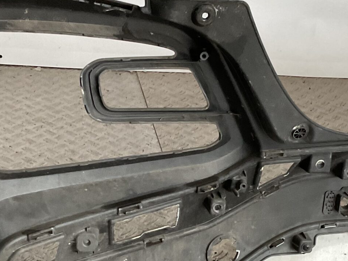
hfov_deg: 25.0
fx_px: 784
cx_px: 172
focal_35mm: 78
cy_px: 227
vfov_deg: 18.6
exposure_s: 1/50
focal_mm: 3
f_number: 1.8
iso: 125
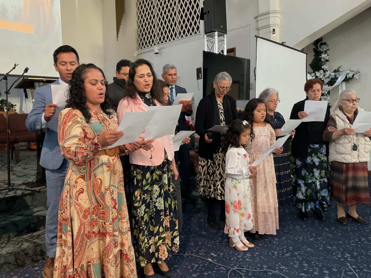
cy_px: 139
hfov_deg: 61.7
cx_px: 186
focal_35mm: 29
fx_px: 311
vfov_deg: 48.2
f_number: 1.8
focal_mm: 3
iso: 320
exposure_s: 1/40
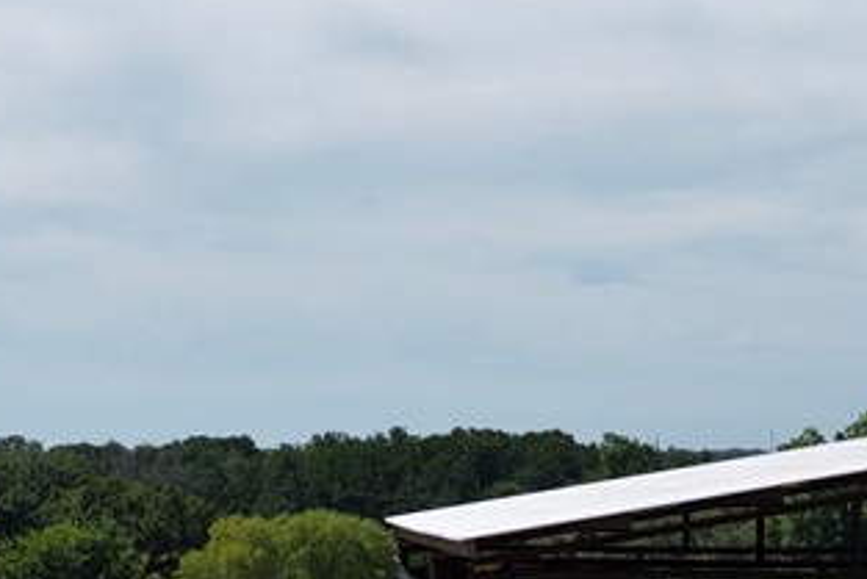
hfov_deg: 10.2
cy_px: 352
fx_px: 4674
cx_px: 1330
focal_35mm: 194
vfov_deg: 7.1
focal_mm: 14.45
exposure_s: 1/2000
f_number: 2.8
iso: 125
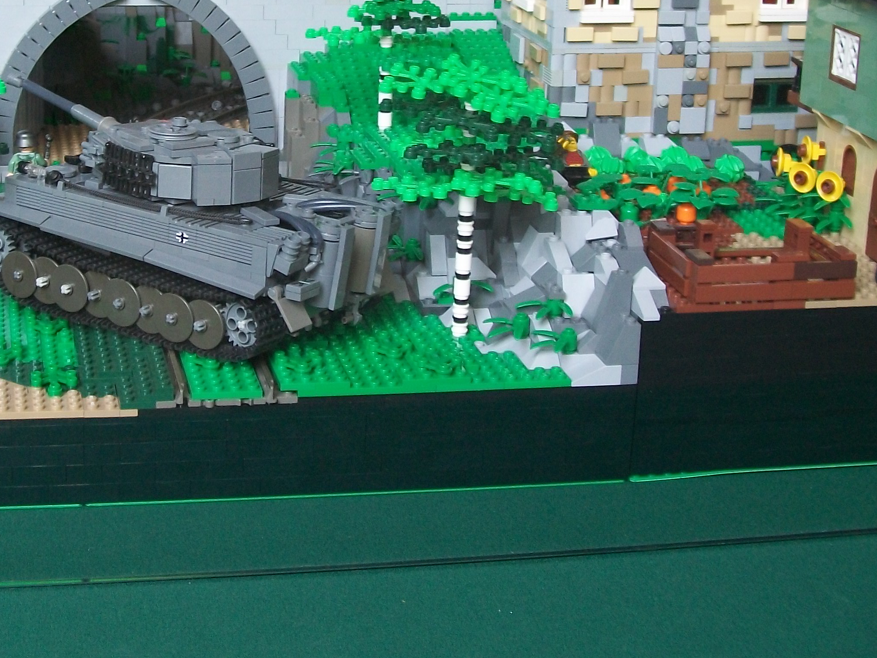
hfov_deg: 26.7
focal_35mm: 72
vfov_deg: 20.3
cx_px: 222
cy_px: 173
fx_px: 1824
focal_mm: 7.6
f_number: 3
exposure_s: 1/40
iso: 80
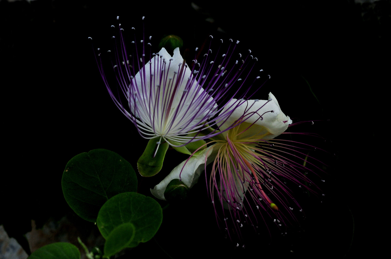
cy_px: 130
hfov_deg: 24.6
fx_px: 895
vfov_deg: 16.5
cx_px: 196
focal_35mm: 82
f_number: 11
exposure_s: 1/1000
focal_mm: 55
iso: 400
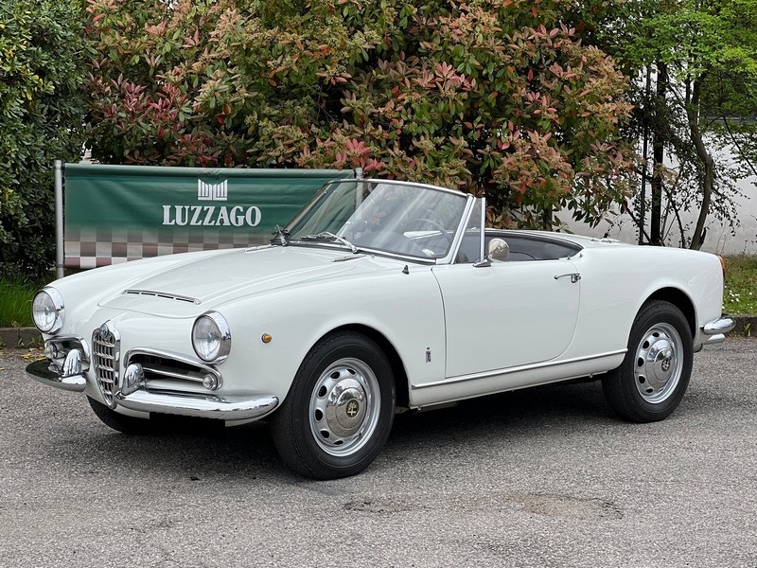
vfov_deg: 19.1
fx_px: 1684
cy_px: 284
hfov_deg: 25.3
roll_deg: -0.9
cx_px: 378
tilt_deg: -4.8
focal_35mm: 77
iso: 32
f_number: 2.8
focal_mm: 9
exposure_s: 1/426
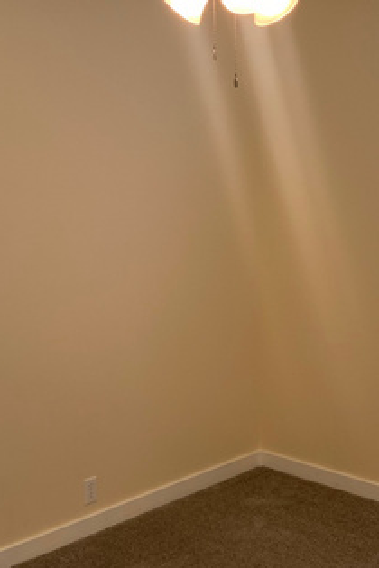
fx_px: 868
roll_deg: +1.2
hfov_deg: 24.6
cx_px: 206
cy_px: 317
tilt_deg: -9.1
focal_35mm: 55
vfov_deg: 36.2
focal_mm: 4.25
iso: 64
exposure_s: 1/60
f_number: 1.8
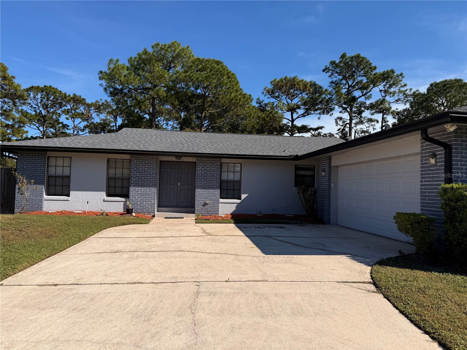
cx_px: 234
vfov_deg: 56.8
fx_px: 324
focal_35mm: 24
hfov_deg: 71.6
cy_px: 175
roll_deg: -2.2
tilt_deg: +2.6
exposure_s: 1/6711
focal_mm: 6.76
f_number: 1.78
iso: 80
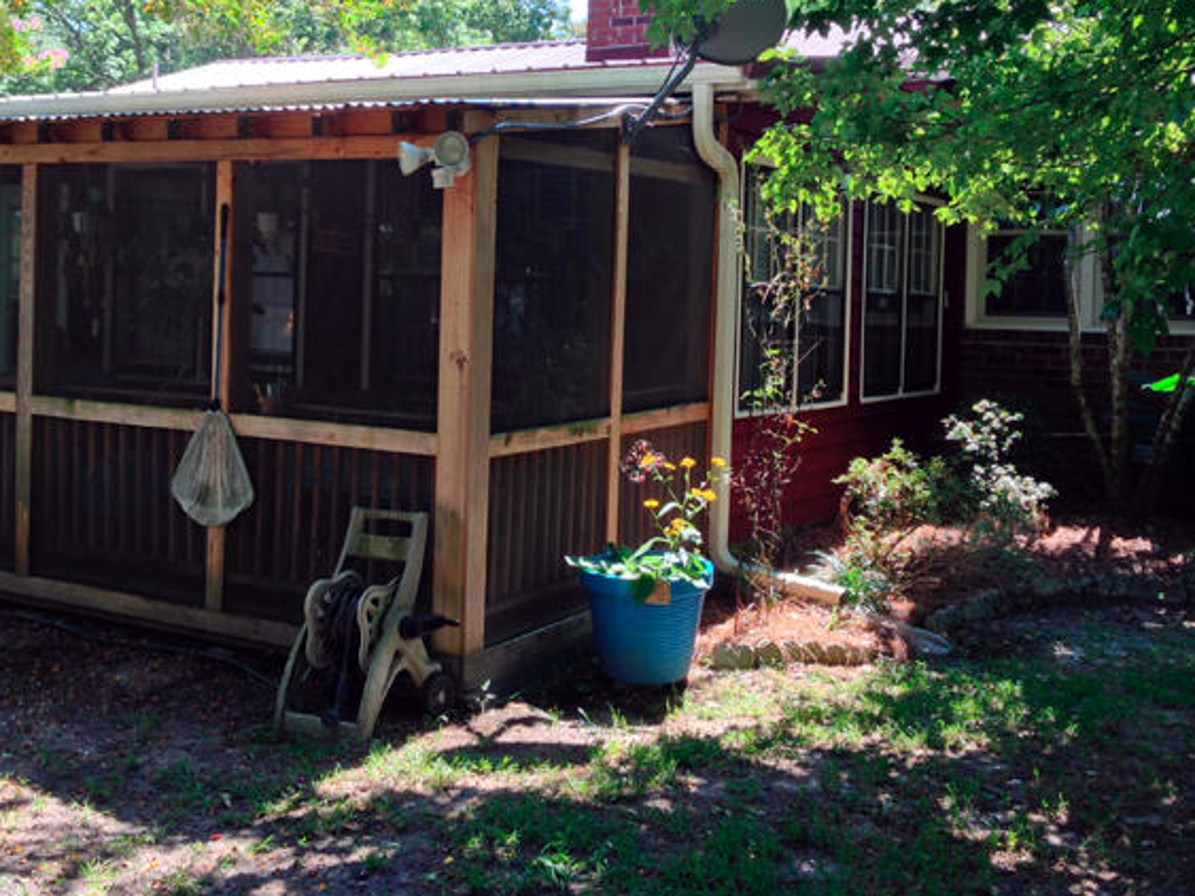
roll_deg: -0.6
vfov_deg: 32.7
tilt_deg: +1.0
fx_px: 1519
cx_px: 556
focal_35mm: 44
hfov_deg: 42.9
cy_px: 317
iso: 50
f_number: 2.4
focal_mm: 4.12
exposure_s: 1/148
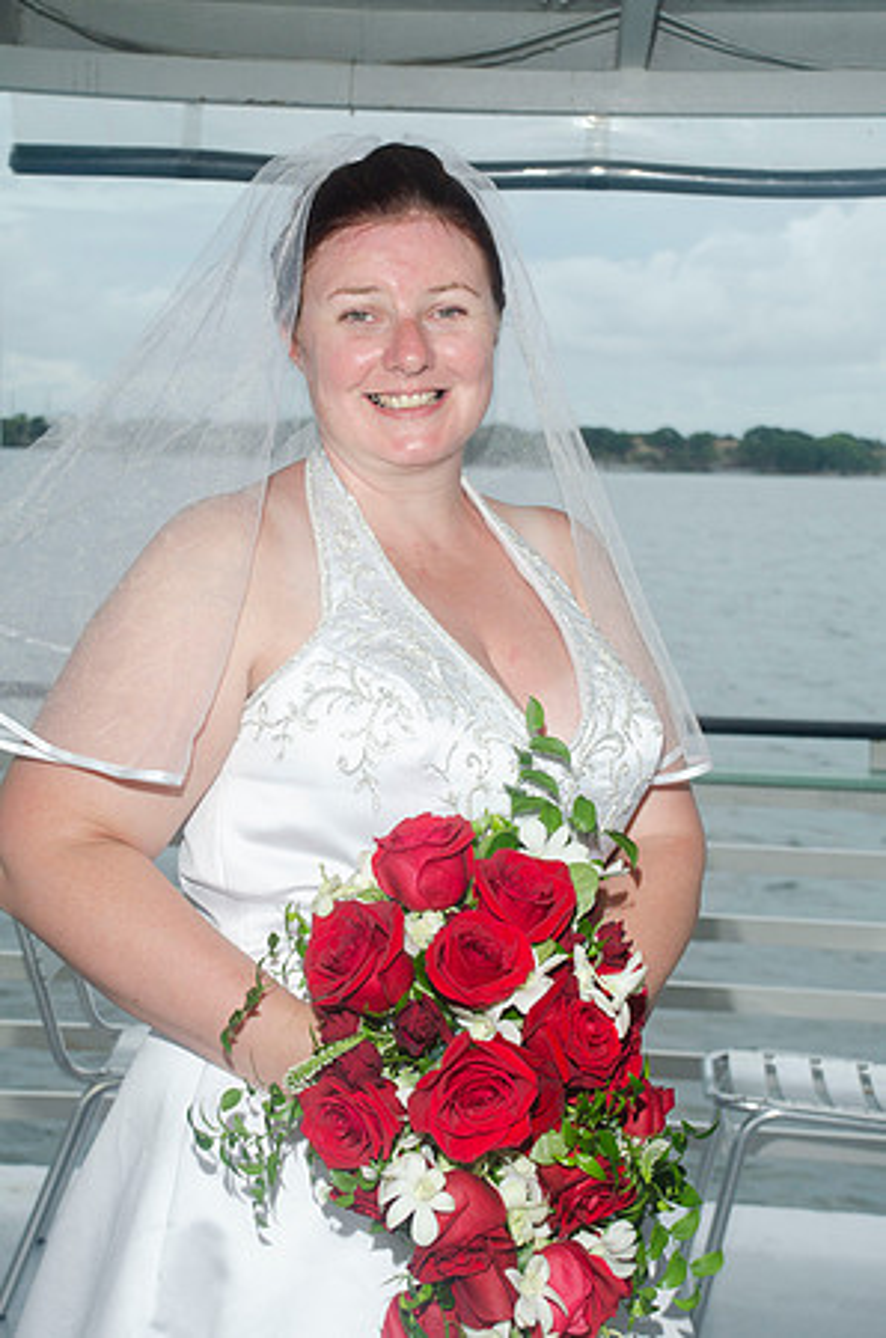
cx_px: 443
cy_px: 669
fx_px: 2448
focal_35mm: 66
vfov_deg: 30.6
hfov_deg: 20.5
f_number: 7.1
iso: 100
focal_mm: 44
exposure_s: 1/160
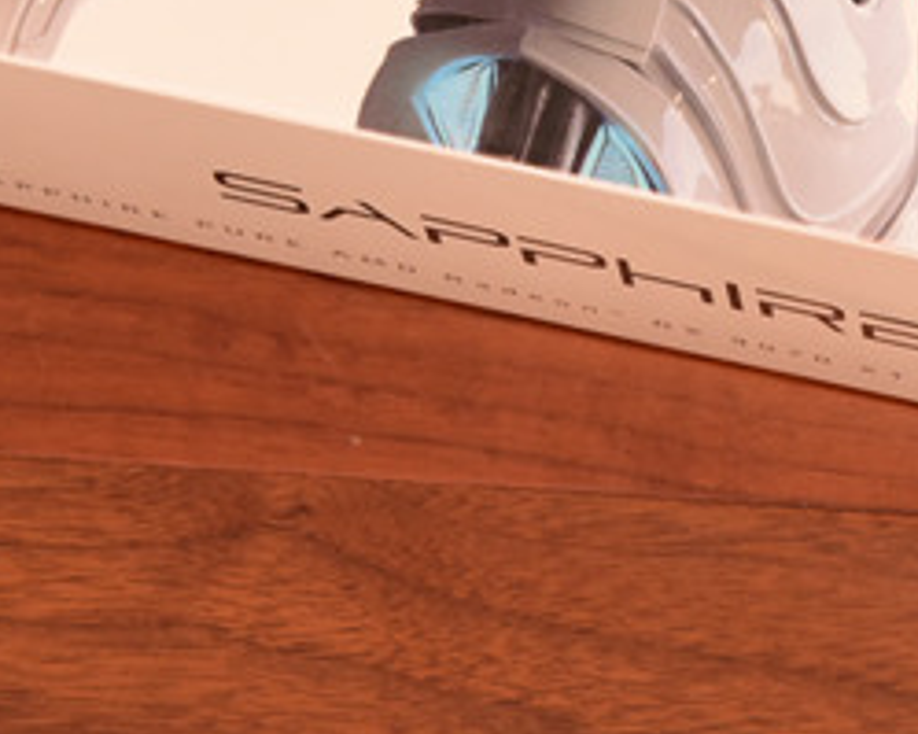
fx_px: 7876
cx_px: 807
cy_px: -384
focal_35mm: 290
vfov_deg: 5.3
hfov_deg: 6.7
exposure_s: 1/60
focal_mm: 75
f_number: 5.6
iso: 1600
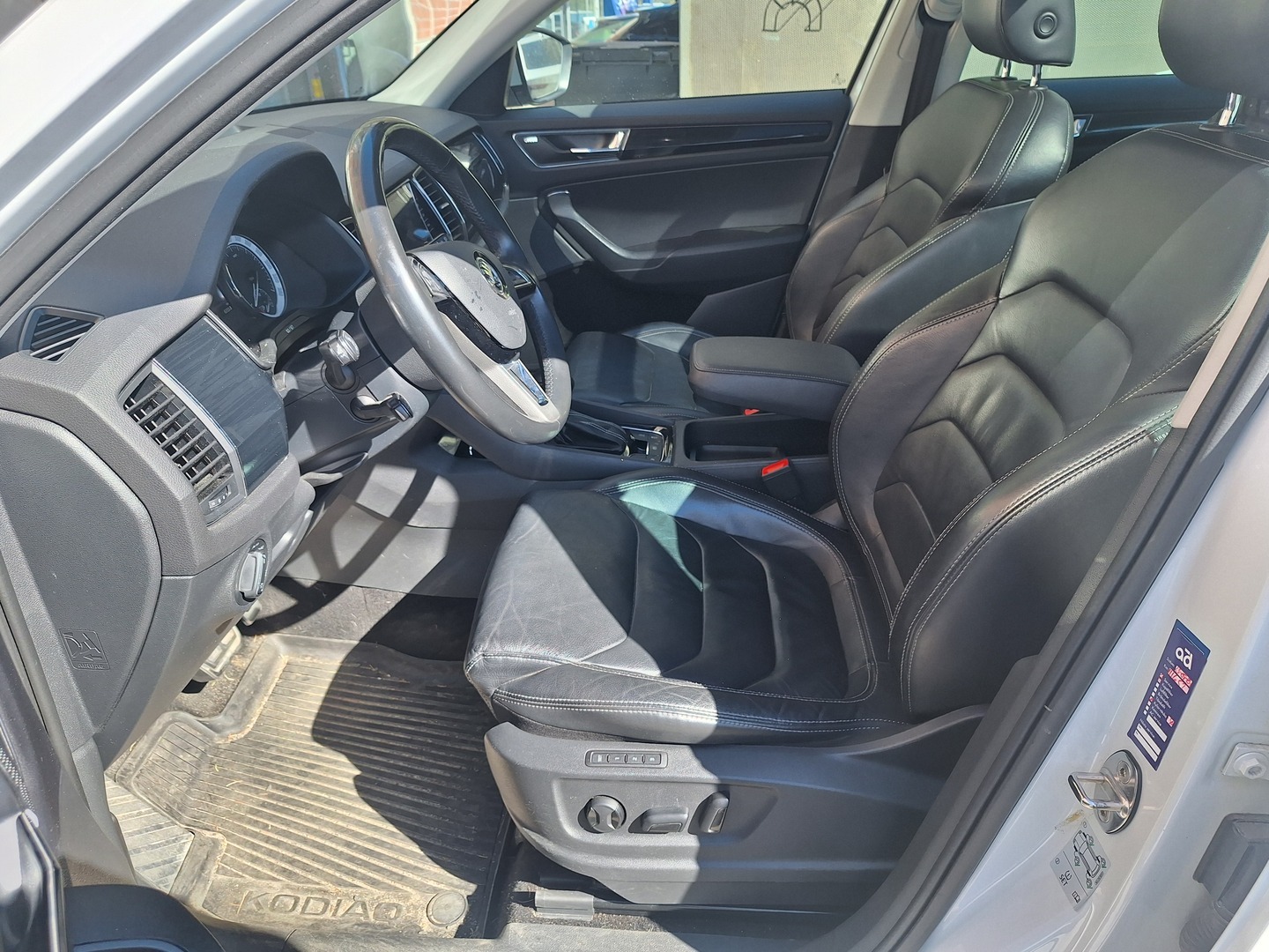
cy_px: 476
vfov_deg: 58.9
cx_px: 634
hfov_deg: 73.9
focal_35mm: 23
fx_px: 843
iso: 40
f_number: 1.8
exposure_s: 1/337
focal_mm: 5.54
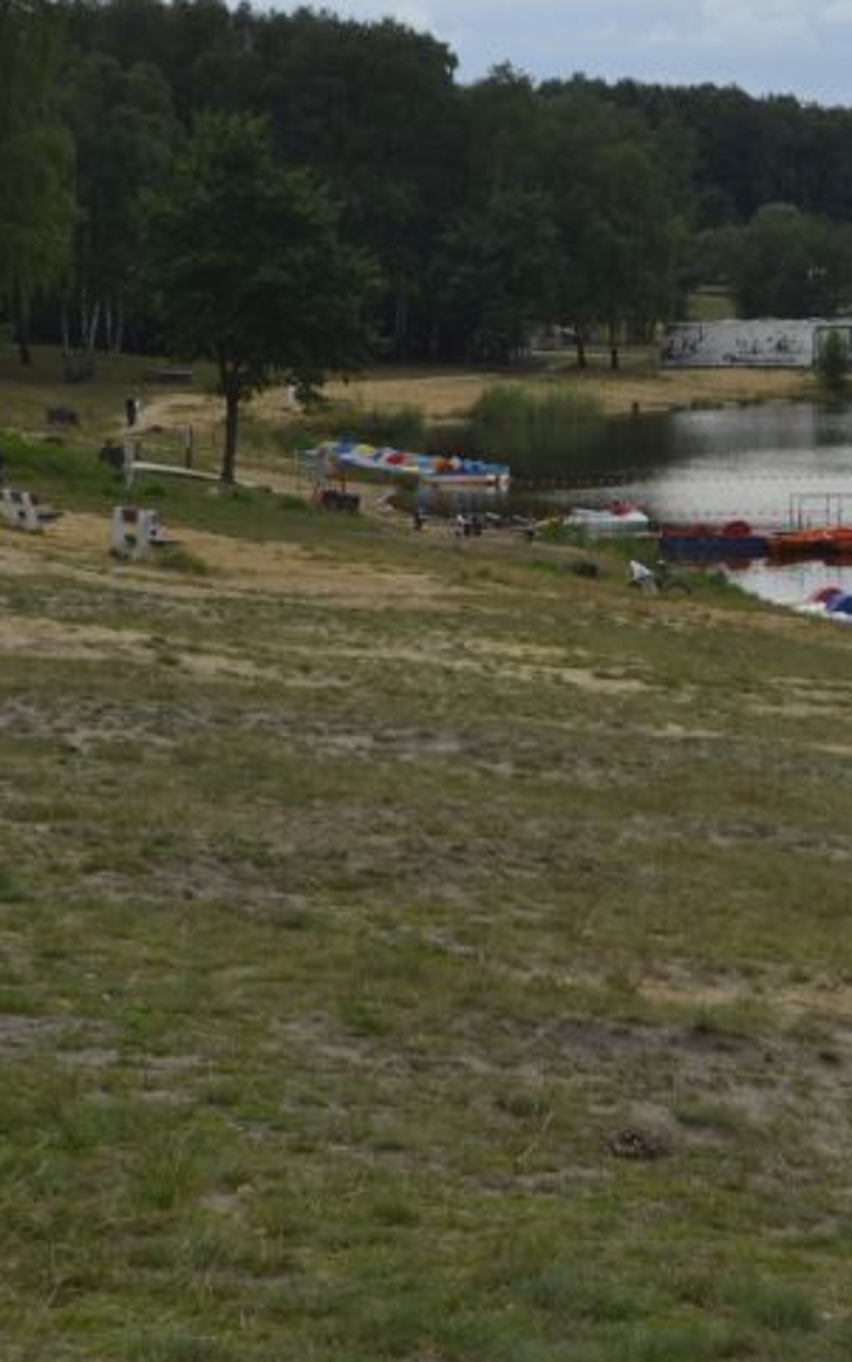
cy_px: 311
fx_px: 4528
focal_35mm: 122
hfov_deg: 10.7
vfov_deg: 17.0
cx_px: 849
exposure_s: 1/250
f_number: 8
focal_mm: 32
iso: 100
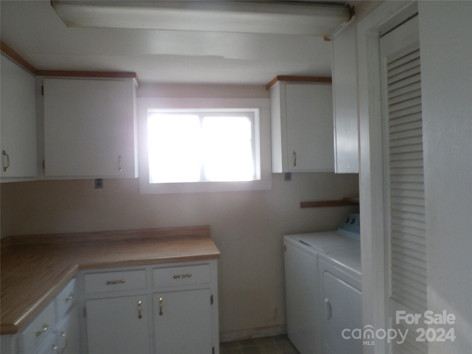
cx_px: 236
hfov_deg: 69.4
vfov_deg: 54.9
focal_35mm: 25
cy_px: 177
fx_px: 341
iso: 250
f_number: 3
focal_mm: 4.5
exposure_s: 1/30
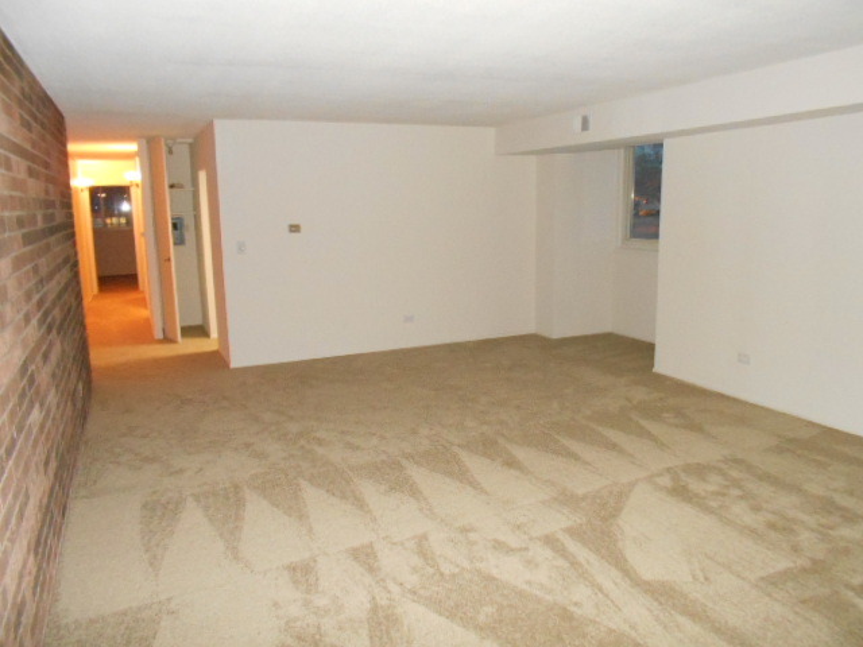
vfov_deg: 53.1
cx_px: 432
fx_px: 648
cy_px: 324
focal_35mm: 26
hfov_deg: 67.3
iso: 1100
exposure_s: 1/25
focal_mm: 4.6
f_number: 3.2
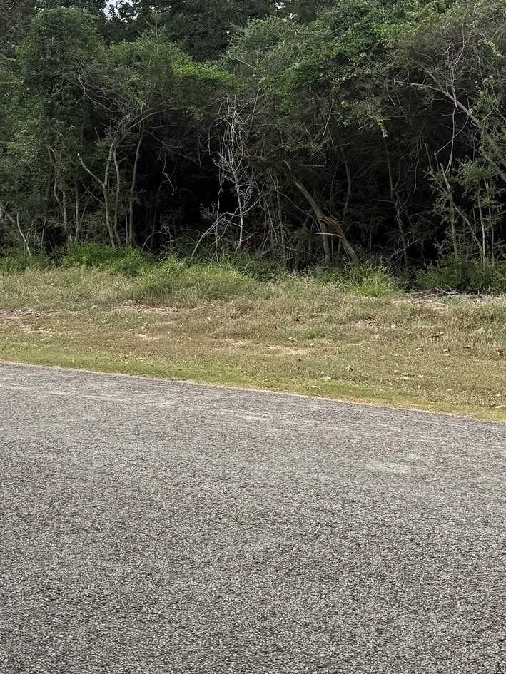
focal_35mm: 52
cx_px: 268
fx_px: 1013
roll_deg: +0.6
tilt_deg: +0.9
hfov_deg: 28.0
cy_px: 201
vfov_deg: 36.3
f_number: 1.78
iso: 100
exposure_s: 1/2525
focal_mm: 6.76
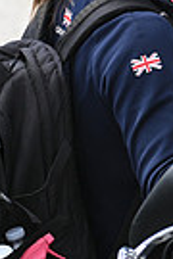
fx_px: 6804
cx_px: 431
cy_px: -28
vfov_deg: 2.2
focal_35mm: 944
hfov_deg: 1.5
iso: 450
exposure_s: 1/1600
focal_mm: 220
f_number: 4.5
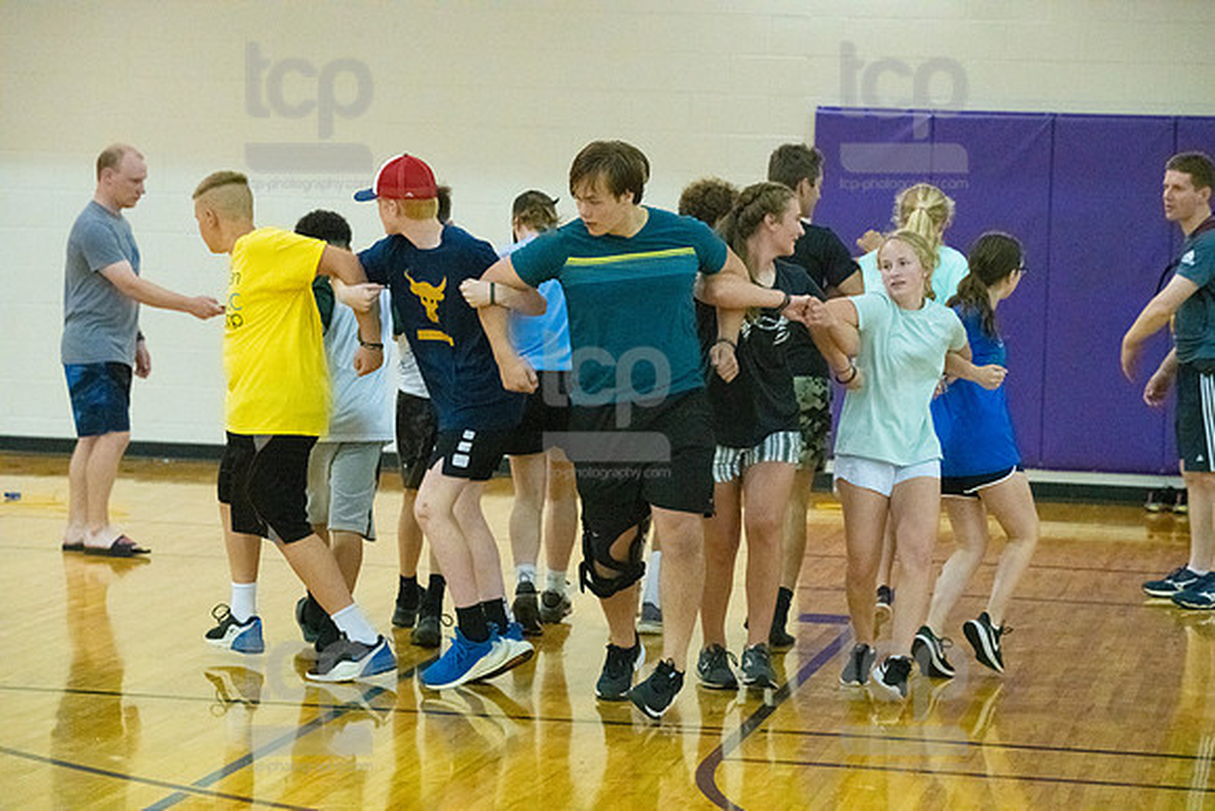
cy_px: 406
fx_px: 3713
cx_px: 608
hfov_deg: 18.6
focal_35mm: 110
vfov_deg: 12.5
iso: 6400
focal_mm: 110
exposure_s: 1/640
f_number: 4.5
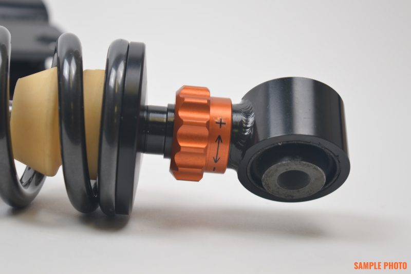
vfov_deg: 17.5
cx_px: 206
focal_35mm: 78
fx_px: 890
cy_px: 137
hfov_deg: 26.0
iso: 100
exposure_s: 1/15
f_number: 5.6
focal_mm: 52
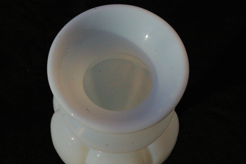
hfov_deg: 49.6
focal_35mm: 39
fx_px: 266
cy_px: 82
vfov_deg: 34.1
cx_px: 123
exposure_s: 1/1000
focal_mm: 26
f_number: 13
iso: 1600
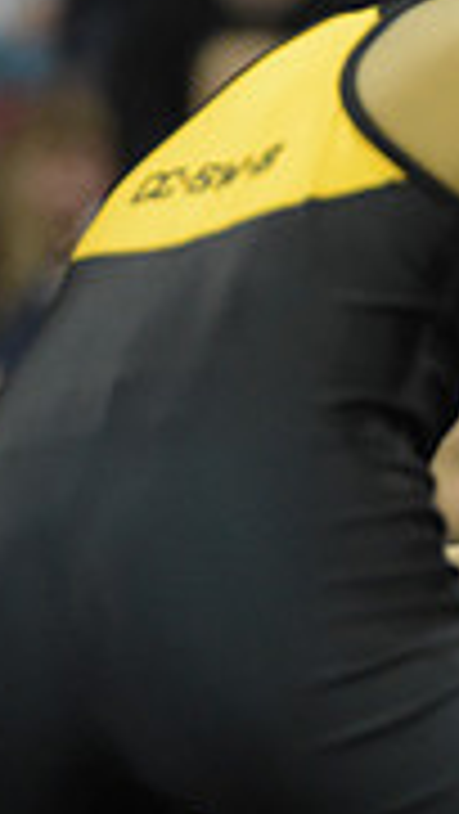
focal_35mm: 670
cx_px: 1238
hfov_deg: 1.8
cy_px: 364
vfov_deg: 3.2
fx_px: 14477
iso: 7200
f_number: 2.8
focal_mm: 200
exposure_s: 1/1250
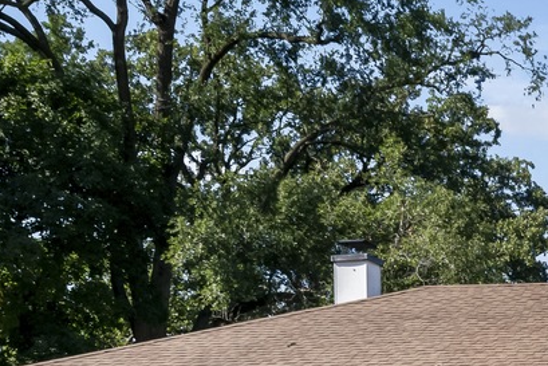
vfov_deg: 13.9
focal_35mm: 95
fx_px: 1447
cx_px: 738
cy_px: 457
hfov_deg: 19.6
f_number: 7.1
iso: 100
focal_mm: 24
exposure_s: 1/320
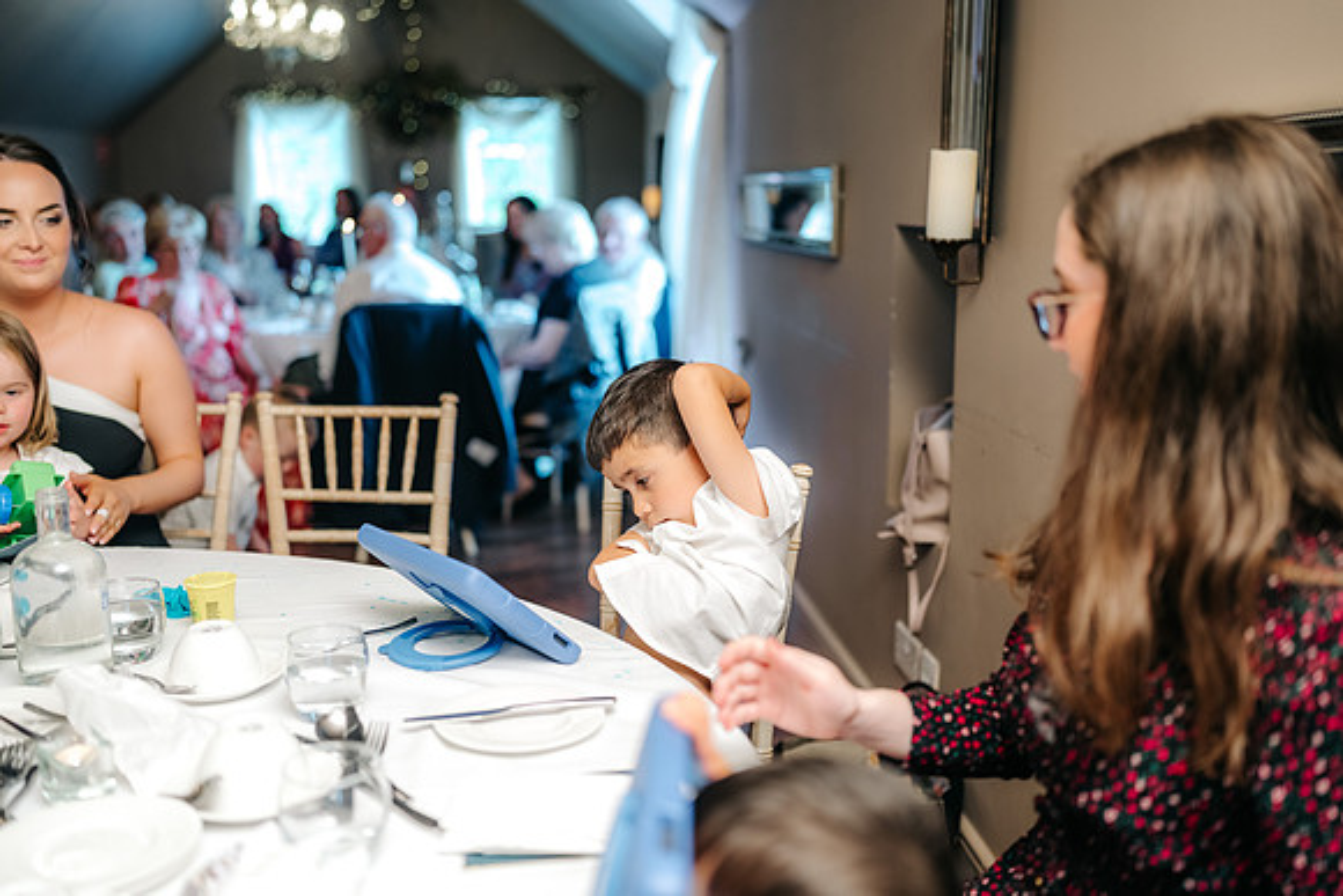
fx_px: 1306
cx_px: 672
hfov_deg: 54.4
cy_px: 448
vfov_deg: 37.9
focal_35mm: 35
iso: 800
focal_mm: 35
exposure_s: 1/200
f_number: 1.4
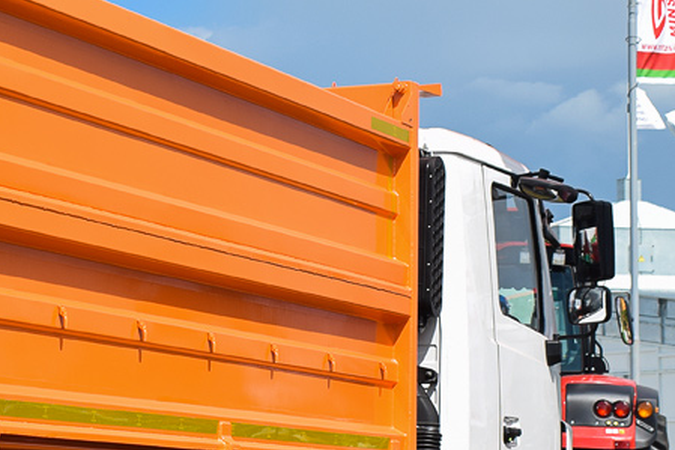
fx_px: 2180
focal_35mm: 116
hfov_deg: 17.1
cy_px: 348
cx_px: -54
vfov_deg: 11.7
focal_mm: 29
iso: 100
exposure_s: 1/500
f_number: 6.3
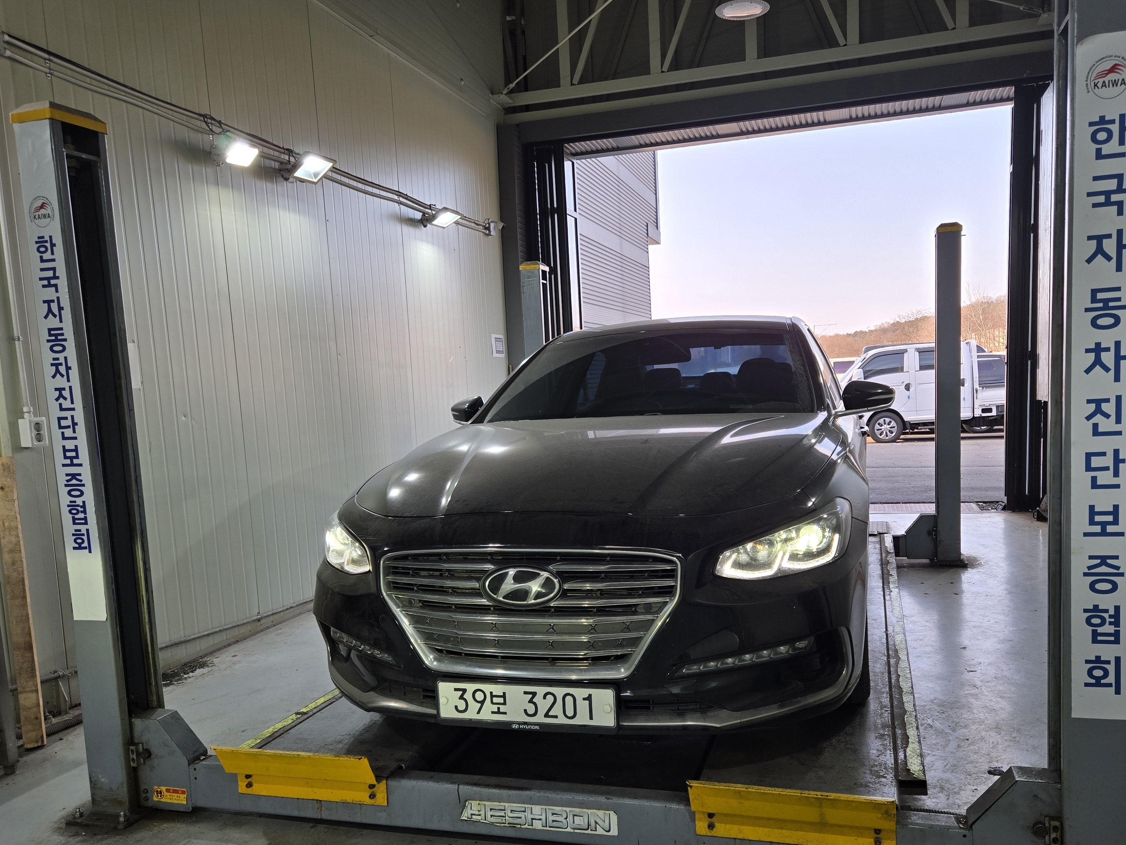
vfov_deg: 49.4
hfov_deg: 63.4
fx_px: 911
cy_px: 505
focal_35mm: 28
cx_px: 603
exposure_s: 1/152
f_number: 1.8
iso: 25
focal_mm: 5.4
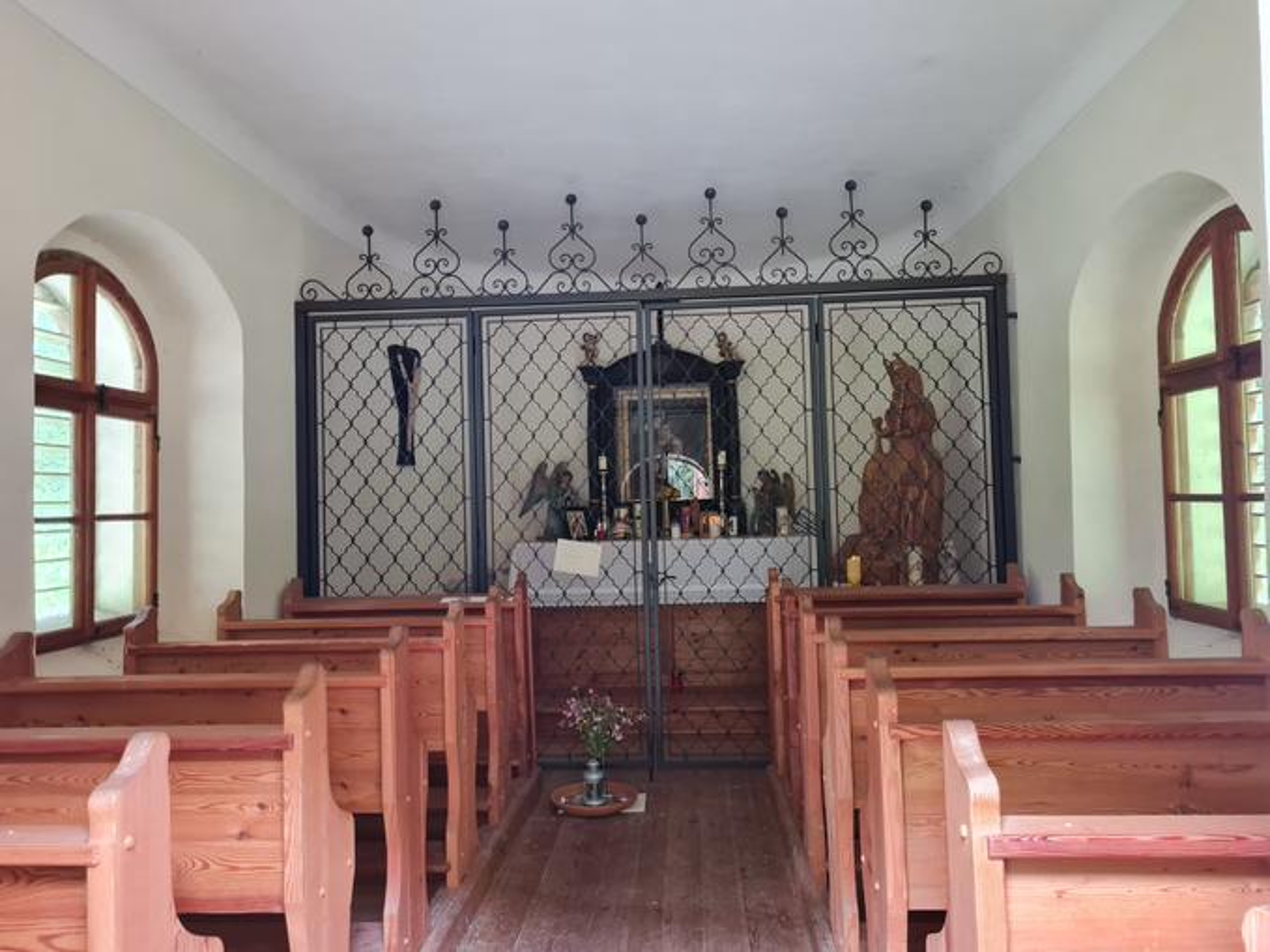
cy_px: 476
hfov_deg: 67.3
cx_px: 635
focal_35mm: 26
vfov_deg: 53.0
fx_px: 954
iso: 640
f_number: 1.8
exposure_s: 1/50
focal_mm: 5.4
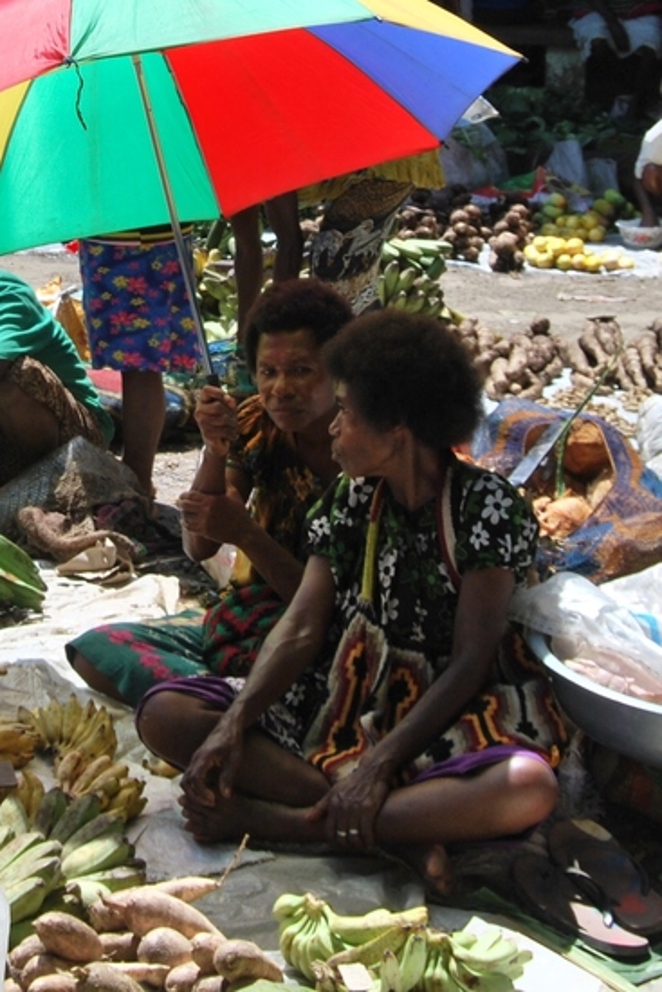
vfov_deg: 49.5
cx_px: 331
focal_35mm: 39
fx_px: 1075
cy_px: 496
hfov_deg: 34.2
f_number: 8
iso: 100
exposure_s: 1/250
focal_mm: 26
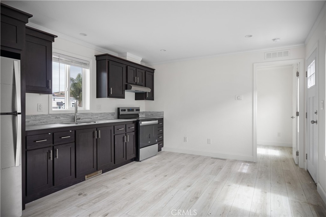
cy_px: 108
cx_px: 163
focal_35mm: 21
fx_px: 190
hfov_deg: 81.2
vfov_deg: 59.5
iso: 200
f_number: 6.3
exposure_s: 1/13
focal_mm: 21
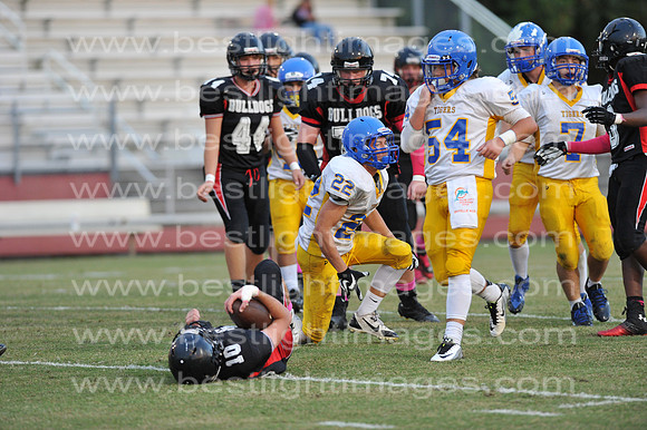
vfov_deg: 4.6
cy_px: 215
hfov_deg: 6.9
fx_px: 5388
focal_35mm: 300
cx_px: 324
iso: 2000
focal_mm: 300
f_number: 4
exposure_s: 1/500
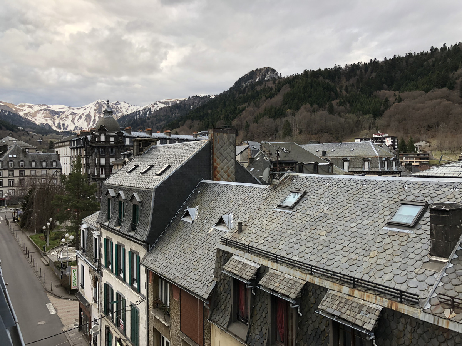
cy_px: 173
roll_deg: +0.7
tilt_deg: +0.4
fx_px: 374
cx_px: 231
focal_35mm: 28
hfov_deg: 63.4
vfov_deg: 49.7
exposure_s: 1/120
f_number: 1.8
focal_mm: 4
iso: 25
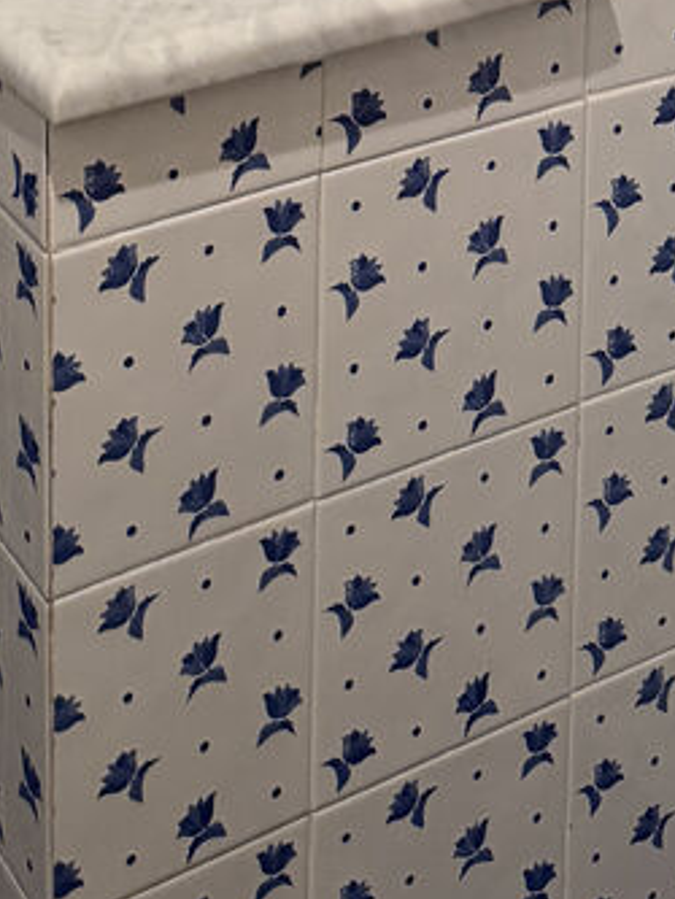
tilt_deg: -5.1
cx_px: 235
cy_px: -559
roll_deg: -0.3
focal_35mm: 83
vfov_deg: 19.5
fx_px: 2157
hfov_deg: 17.8
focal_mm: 6.76
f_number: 1.78
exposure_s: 1/50
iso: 320
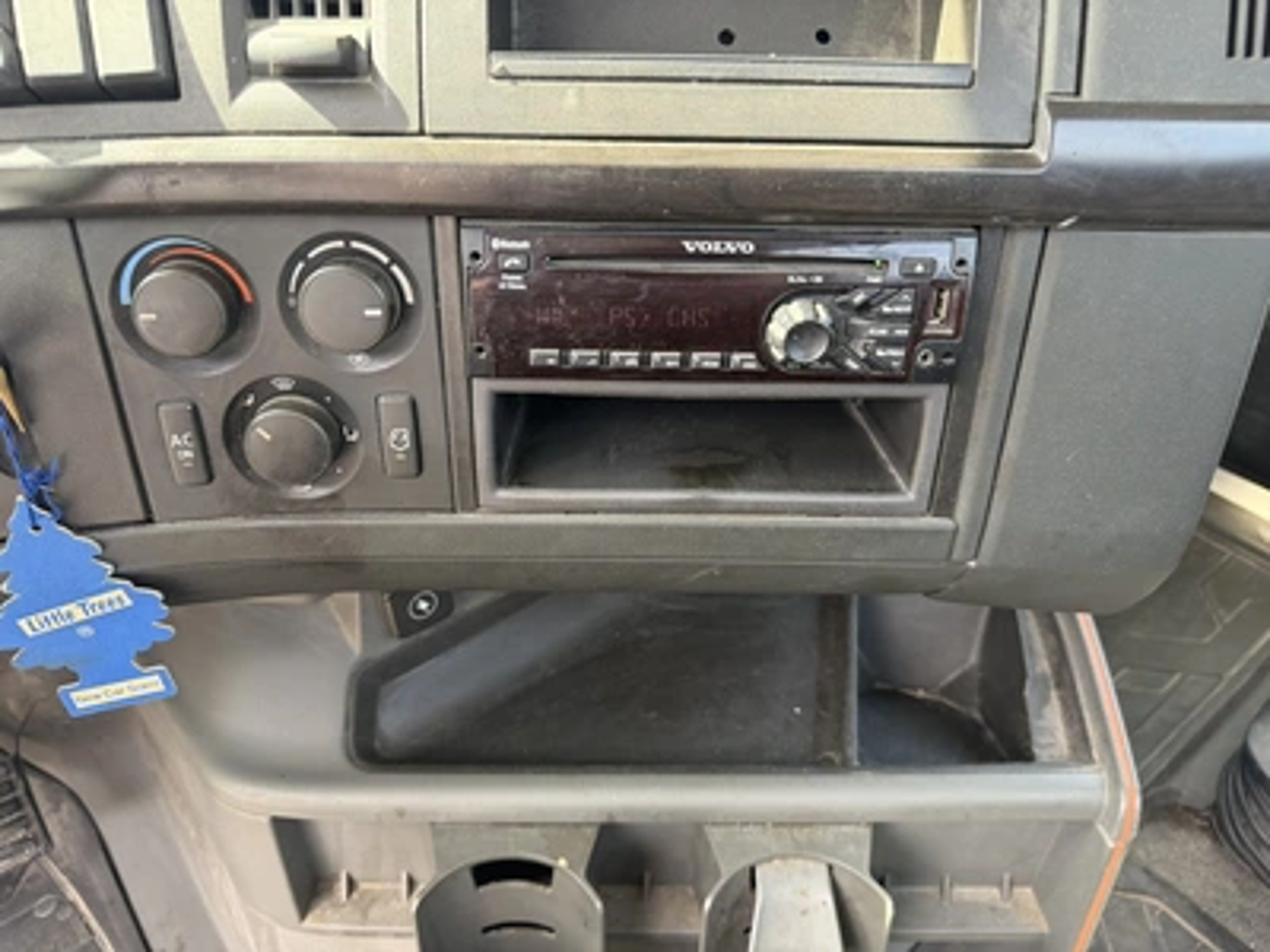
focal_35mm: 24
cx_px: 635
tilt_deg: -38.3
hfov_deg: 71.6
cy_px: 476
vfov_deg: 56.8
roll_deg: -0.8
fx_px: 881
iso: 160
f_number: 1.78
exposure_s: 1/131
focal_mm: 6.76
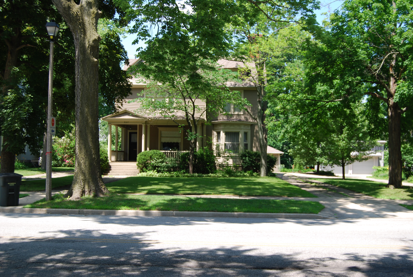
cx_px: 206
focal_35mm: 45
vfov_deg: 29.9
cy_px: 138
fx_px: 517
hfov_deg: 43.6
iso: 100
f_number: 5.6
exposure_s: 1/125
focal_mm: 30
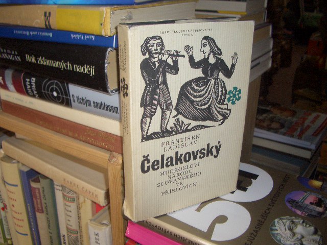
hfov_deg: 52.6
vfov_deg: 40.7
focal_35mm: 35
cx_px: 164
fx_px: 331
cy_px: 122
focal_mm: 5.8
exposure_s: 1/60
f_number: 2.6
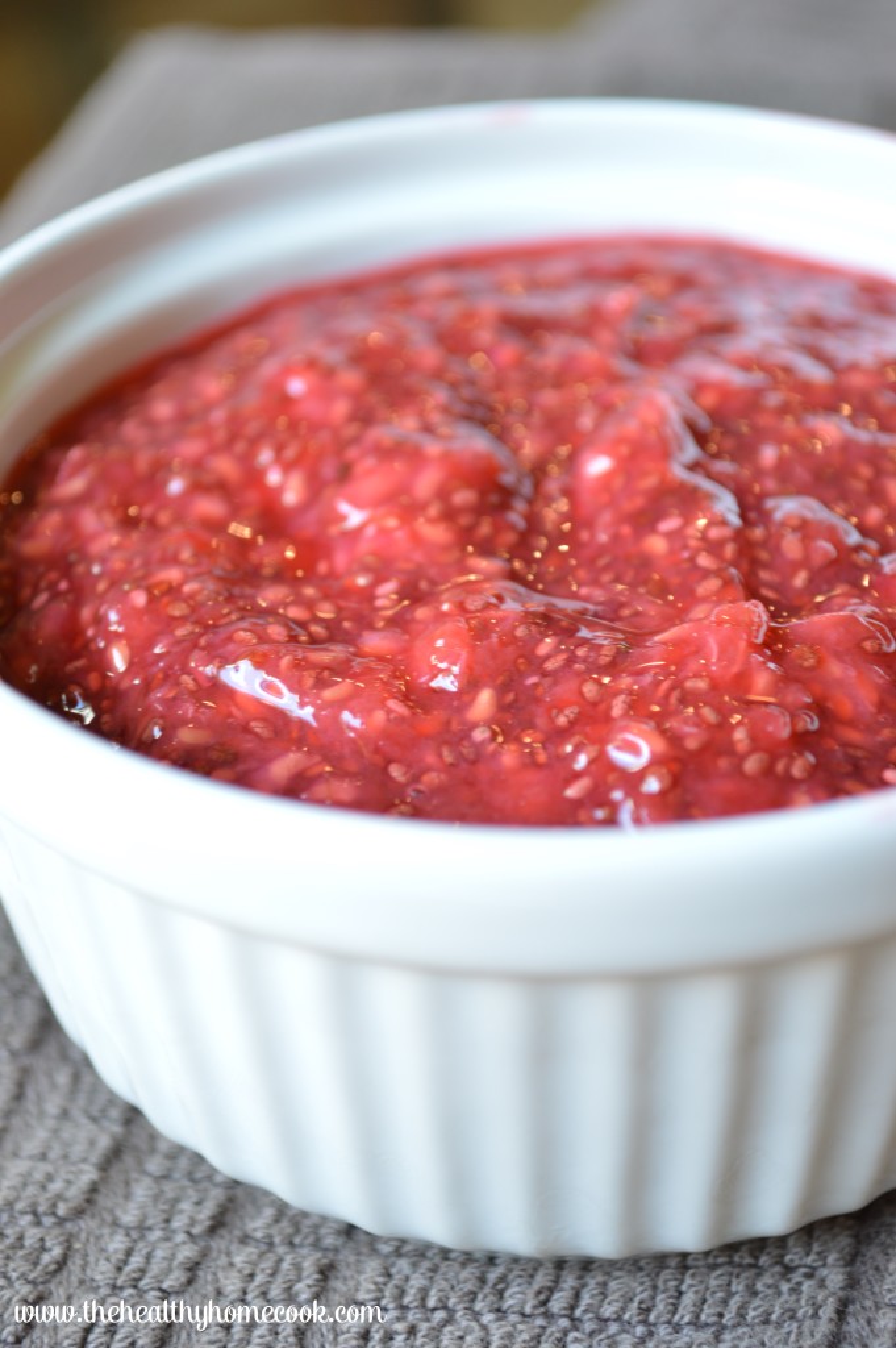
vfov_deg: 30.5
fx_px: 2468
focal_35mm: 66
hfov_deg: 20.6
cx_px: 448
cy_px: 674
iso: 200
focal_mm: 44
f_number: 5.3
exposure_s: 1/13
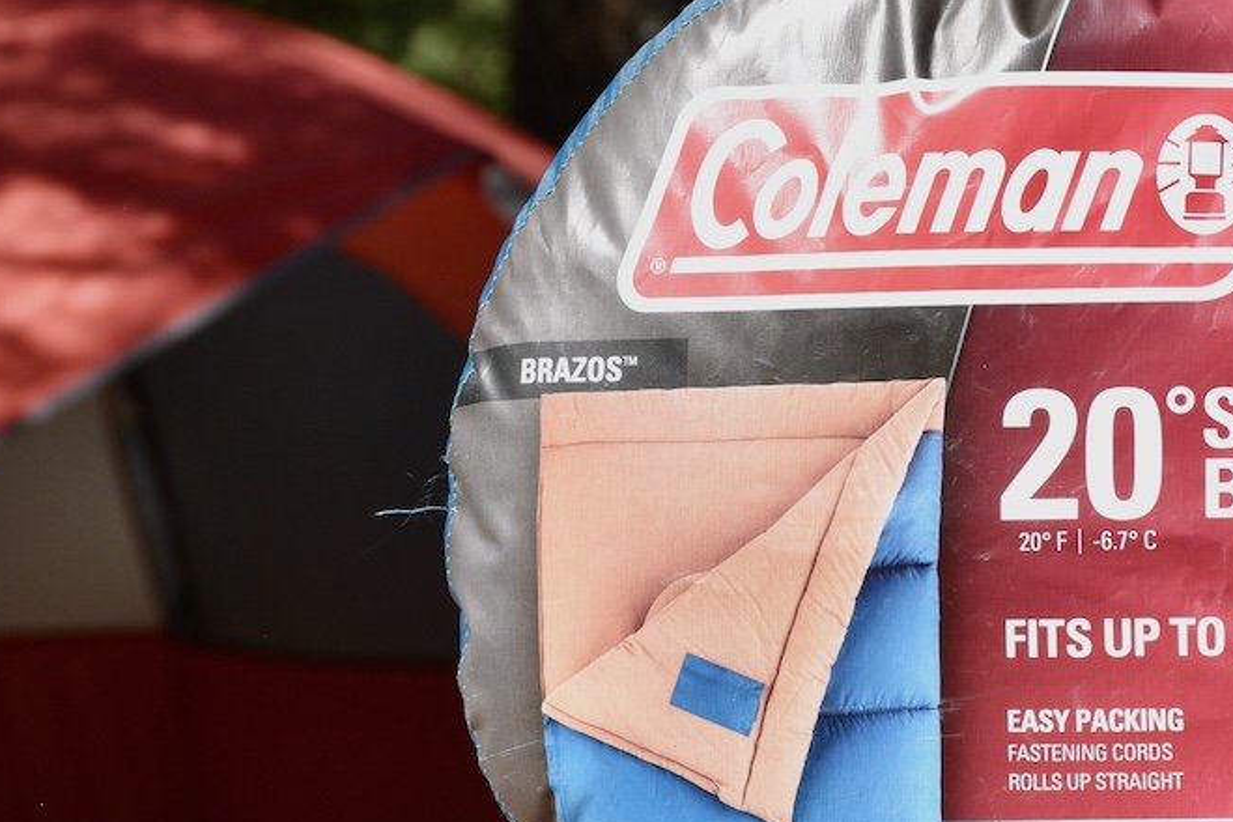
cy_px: 445
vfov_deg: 8.1
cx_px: 766
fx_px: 5788
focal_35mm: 169
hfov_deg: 12.2
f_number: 10
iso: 200
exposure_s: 1/400
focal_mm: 62
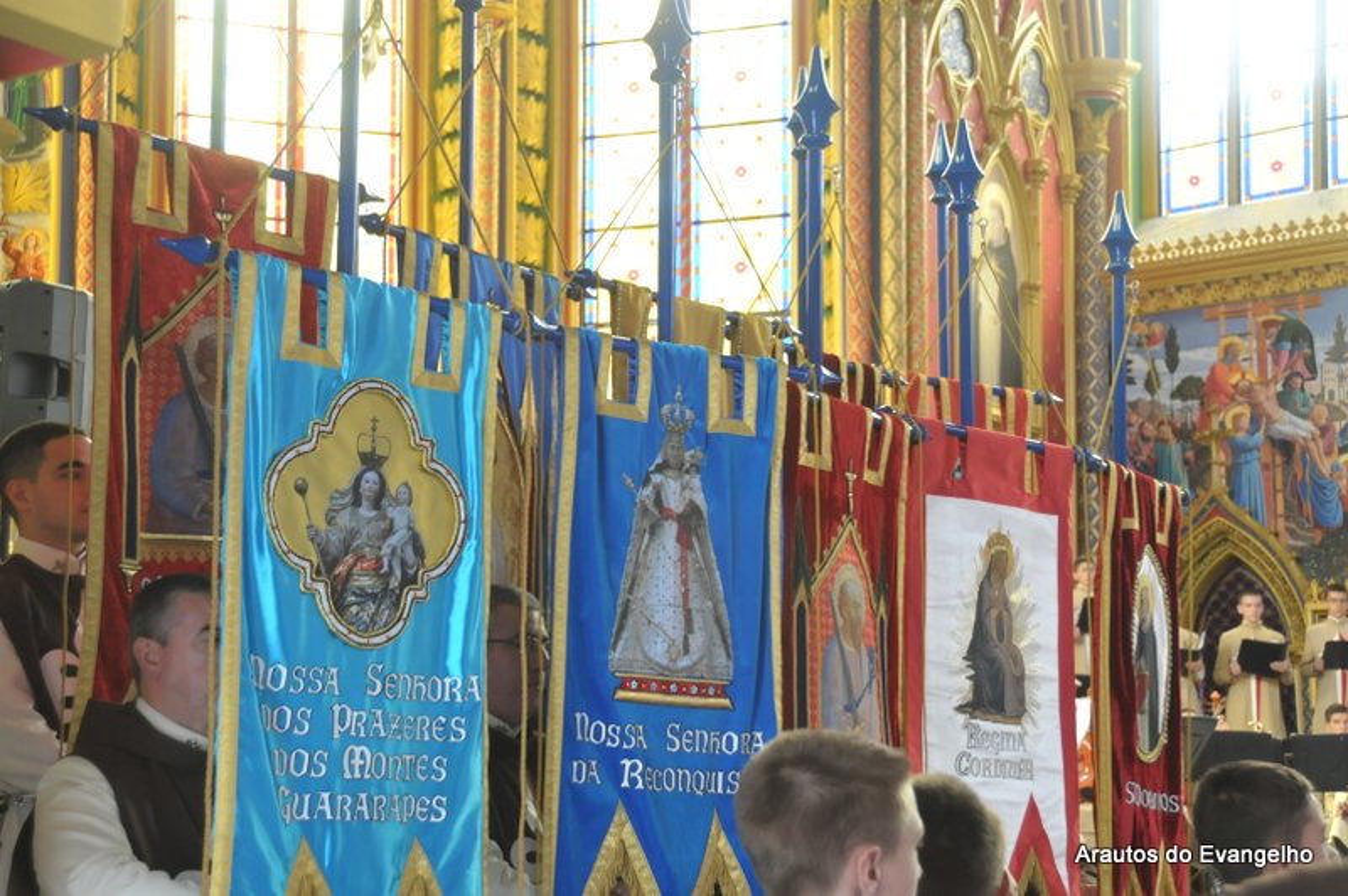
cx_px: 674
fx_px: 2245
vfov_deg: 22.6
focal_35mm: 60
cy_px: 448
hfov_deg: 33.4
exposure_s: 1/20
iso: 800
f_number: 5
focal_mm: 40
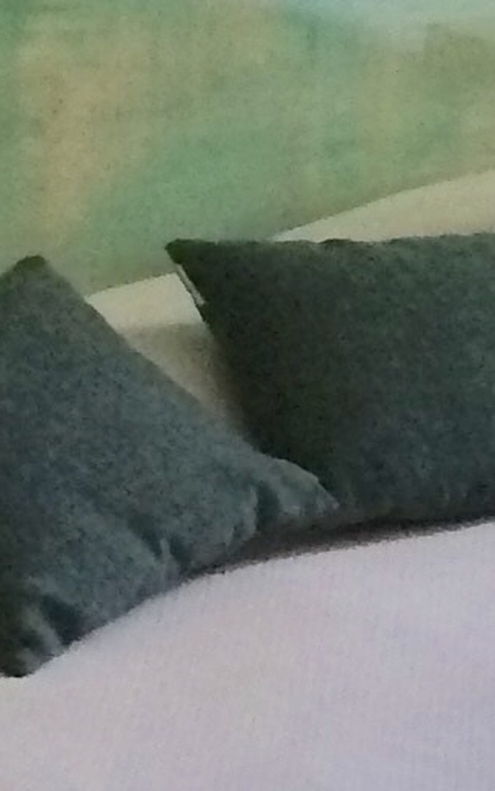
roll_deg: -4.4
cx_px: 1579
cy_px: -86
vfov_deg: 10.6
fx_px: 4208
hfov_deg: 6.1
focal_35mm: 195
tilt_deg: -10.0
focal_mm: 4.15
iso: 125
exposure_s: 1/33
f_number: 2.2
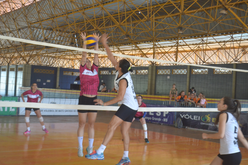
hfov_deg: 38.9
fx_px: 351
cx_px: 124
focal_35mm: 51
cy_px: 82
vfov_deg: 26.5
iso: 1600
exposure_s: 1/160
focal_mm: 34
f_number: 5
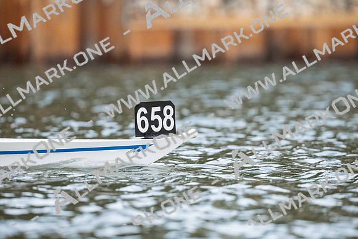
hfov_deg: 4.7
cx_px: 179
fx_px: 4365
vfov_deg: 3.1
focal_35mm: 439
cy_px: 120
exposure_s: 1/1600
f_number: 5
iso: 3200
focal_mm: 438.9
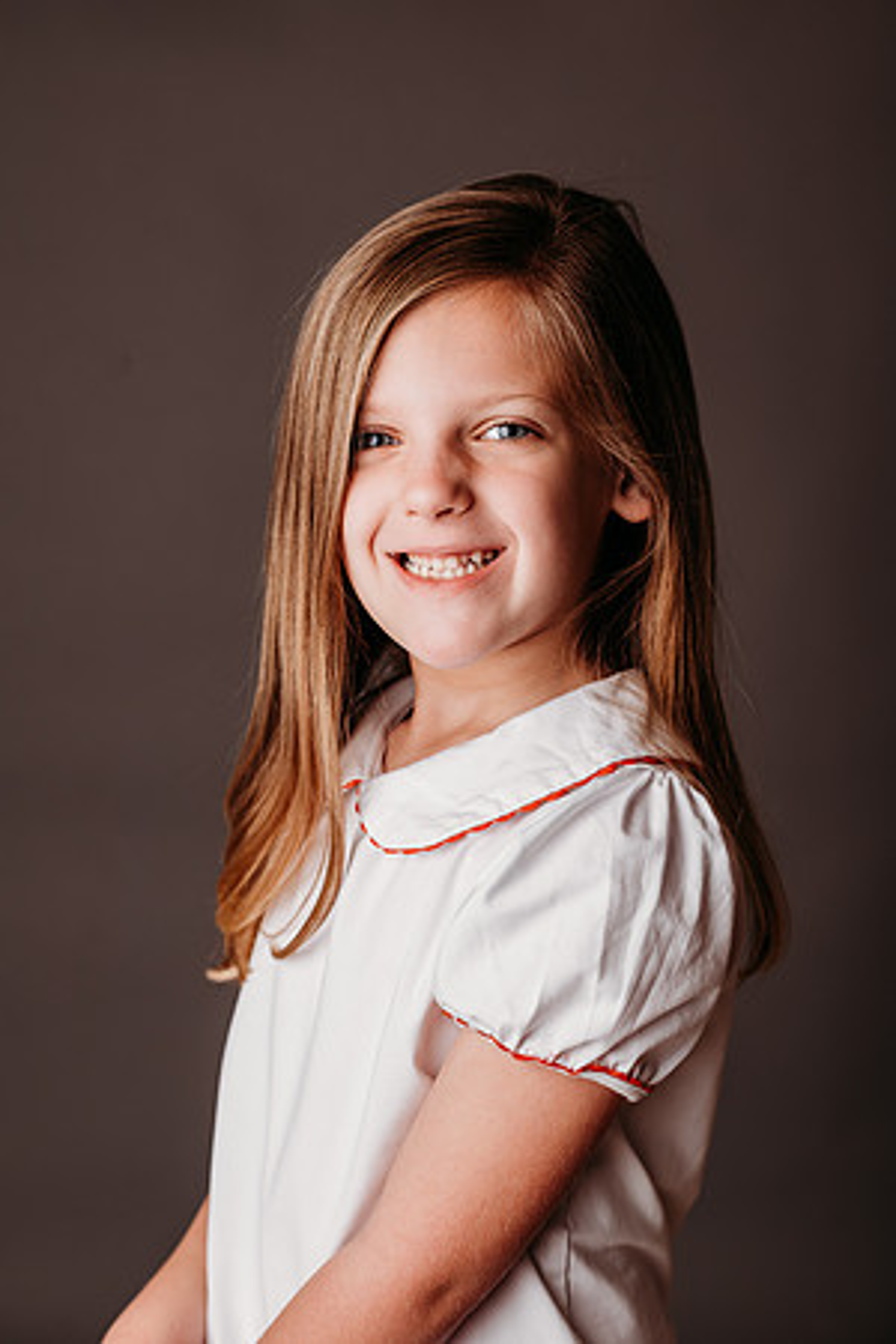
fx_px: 3173
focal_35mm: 85
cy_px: 672
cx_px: 448
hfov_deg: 16.1
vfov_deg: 23.9
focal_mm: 85
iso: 100
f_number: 4
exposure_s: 1/200
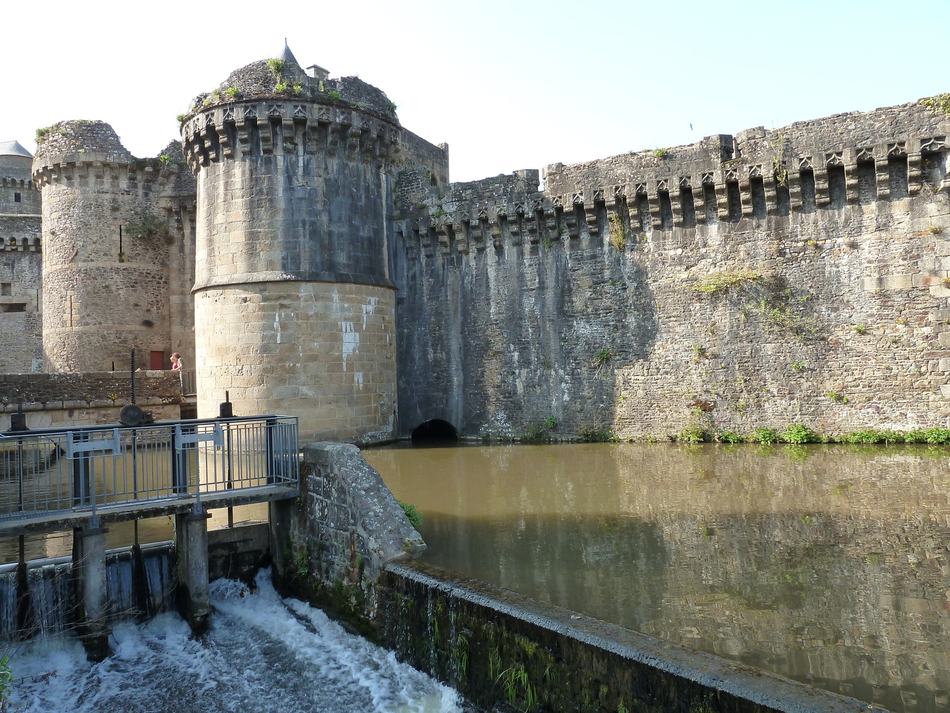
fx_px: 686
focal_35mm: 25
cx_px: 475
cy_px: 356
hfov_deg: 69.4
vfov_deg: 54.9
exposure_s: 1/125
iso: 125
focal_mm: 4.1
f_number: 4
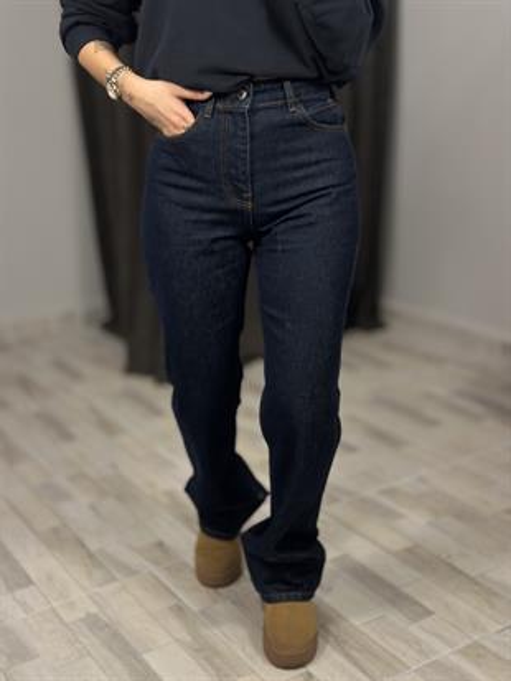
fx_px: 944
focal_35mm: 48
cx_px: 256
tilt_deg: -41.3
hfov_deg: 30.3
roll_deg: +2.8
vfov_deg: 39.6
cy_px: 340
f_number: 1.78
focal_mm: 6.86
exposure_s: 1/100
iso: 64
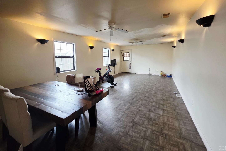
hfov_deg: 104.2
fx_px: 88
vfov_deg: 80.6
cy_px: 64
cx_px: 115
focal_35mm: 14
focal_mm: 2.2
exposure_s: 1/60.2
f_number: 1.9
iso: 160
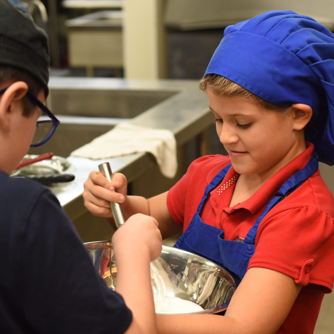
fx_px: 1092
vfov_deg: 17.4
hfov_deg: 17.4
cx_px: 124
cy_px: 167
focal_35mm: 100
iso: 320
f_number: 2.5
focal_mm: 50
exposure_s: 1/60
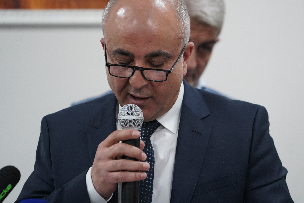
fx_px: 1925
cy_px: 90
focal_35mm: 228
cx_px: 171
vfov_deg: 6.0
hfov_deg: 9.0
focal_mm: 200
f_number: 4
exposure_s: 1/250
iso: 4000
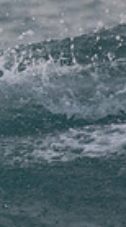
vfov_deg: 0.7
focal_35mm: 3313
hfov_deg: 0.4
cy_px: 109
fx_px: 19799
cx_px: -321
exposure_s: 1/2000
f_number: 5.6
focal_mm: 500
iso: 800
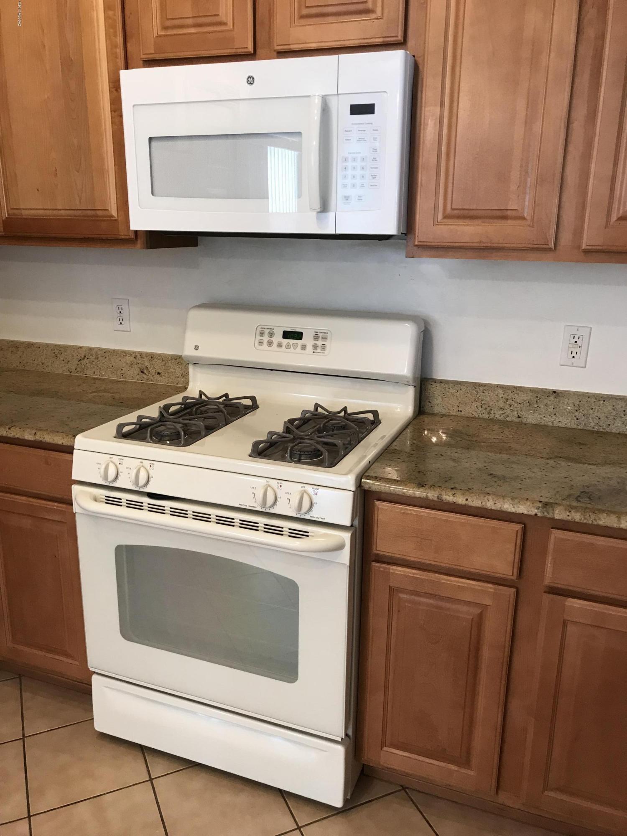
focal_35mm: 28
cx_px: 314
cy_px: 418
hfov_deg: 49.7
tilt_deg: -14.8
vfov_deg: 63.4
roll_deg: -0.5
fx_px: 676
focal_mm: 3.99
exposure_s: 1/24
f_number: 1.8
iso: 40
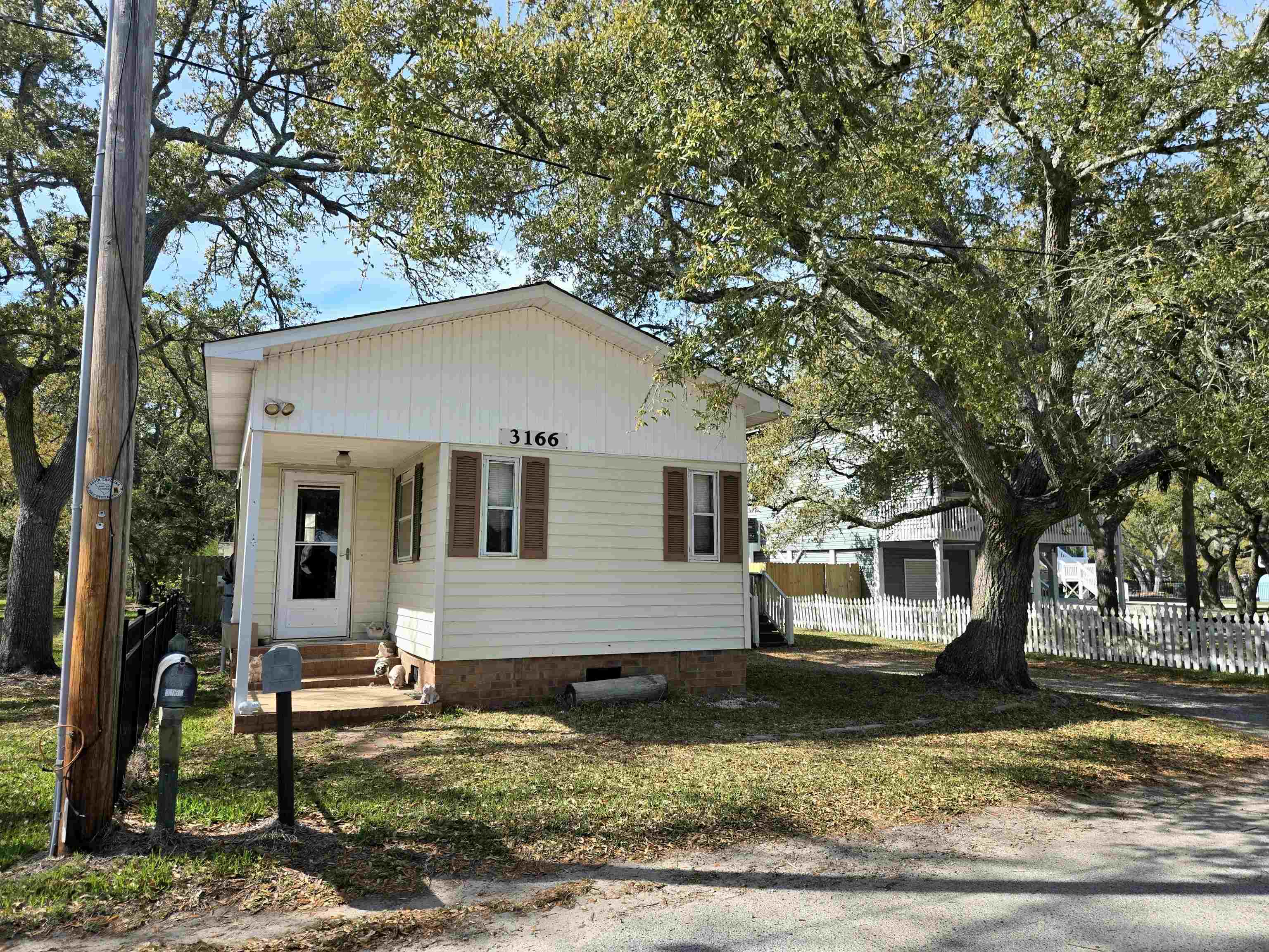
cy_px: 476
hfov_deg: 73.9
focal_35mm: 23
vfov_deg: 58.9
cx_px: 634
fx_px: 843
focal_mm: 5.4
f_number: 1.8
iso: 80
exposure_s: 1/3333
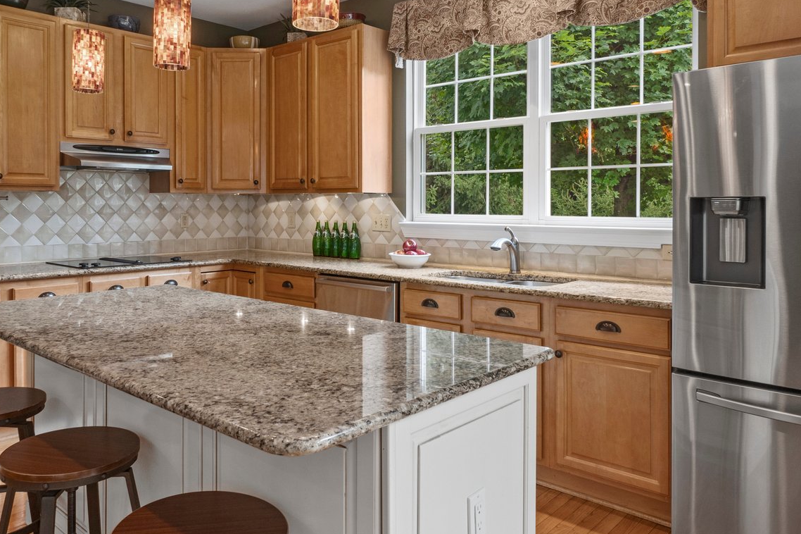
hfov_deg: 67.0
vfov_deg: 47.5
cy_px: 207
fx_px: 601
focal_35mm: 27
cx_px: 339
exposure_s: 1/4
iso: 100
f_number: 8
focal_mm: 10
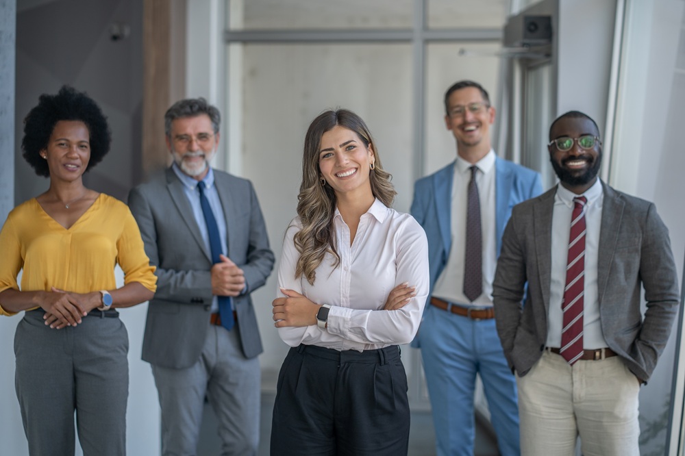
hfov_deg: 23.9
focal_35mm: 85
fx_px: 1617
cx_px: 342
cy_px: 228
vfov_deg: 16.1
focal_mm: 85
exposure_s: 1/1000
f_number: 2.2
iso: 250
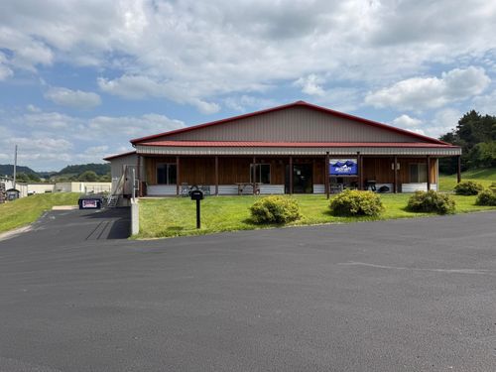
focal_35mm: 24
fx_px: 344
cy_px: 186
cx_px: 248
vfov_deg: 56.8
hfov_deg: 71.6
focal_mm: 6.76
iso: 80
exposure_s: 1/5714
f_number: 1.78
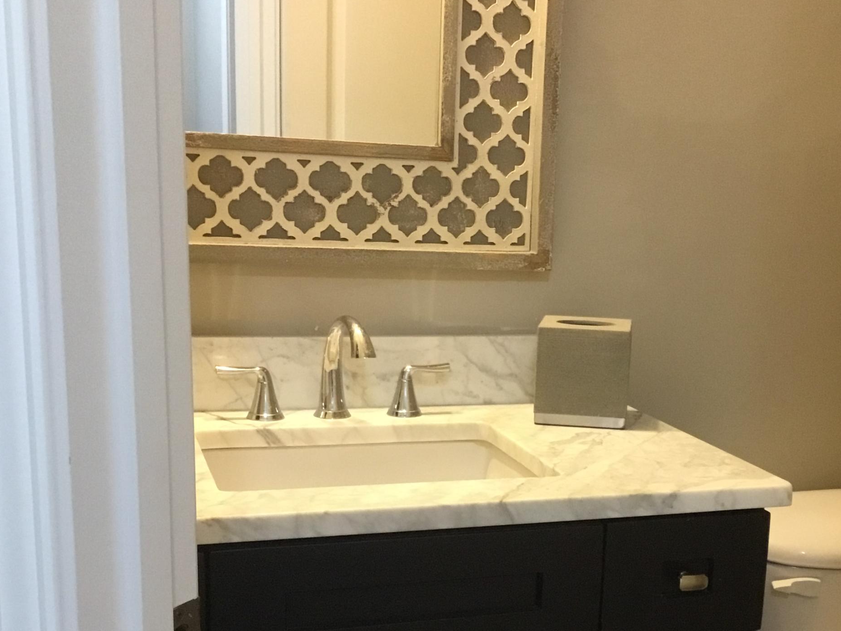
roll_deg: -2.8
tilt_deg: -15.7
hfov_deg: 37.9
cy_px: 484
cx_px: 545
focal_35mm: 50
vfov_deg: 28.6
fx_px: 1215
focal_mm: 3.3
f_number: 2.4
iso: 200
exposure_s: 1/30
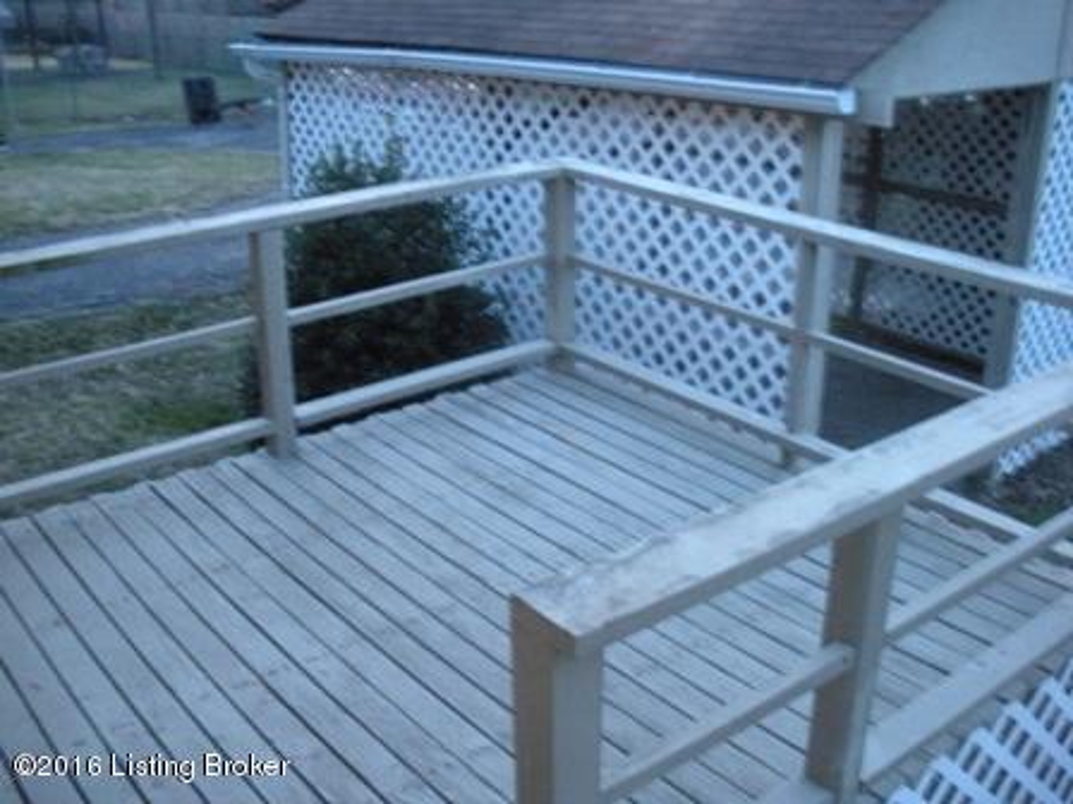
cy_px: 402
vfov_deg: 39.7
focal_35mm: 36
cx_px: 536
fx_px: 1116
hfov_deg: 51.4
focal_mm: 6.3
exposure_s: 1/4.6
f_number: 3.5
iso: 800
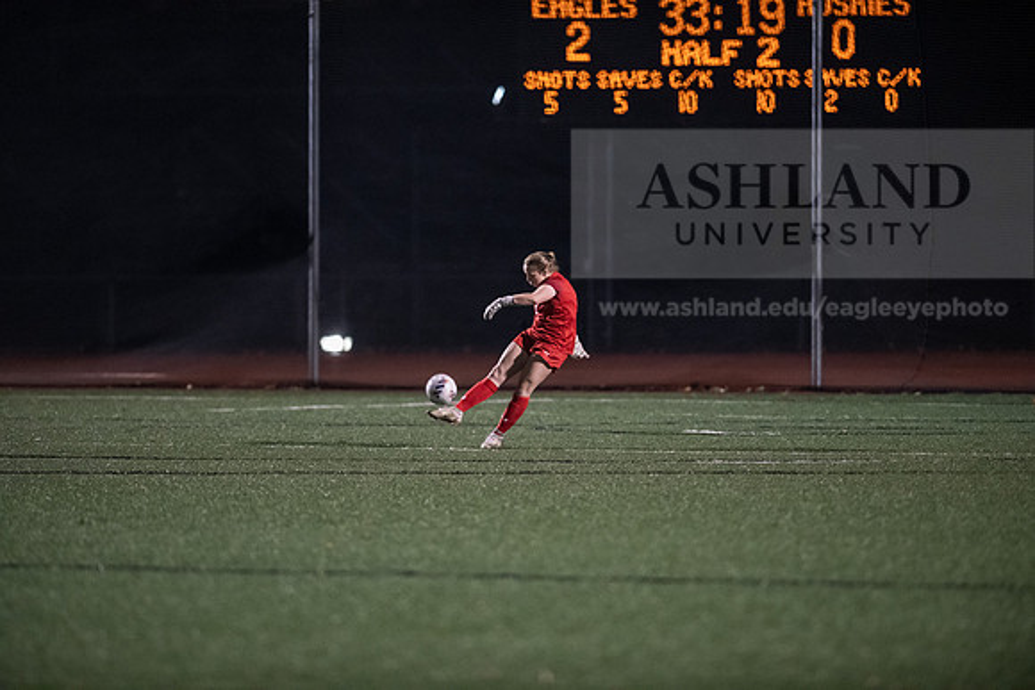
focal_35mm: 300
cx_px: 518
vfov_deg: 4.6
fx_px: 8627
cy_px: 345
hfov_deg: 6.9
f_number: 2.8
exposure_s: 1/1000
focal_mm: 300
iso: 8000
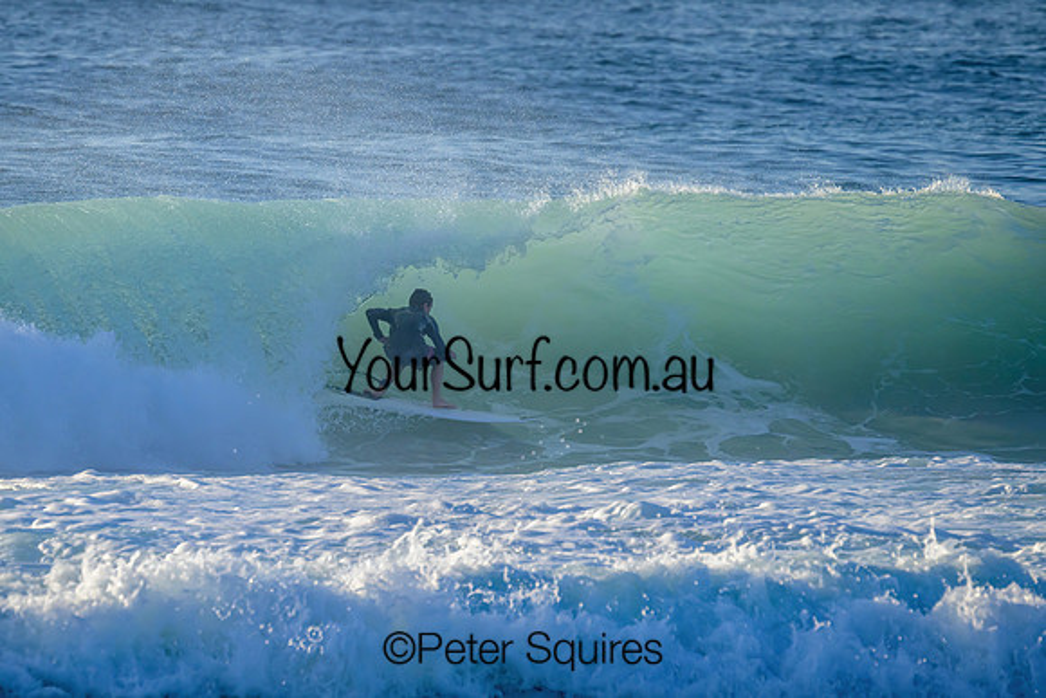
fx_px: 18946
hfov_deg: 3.2
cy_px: 337
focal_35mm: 652
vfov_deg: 2.1
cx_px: 447
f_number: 11
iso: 800
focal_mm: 560
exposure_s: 1/1600
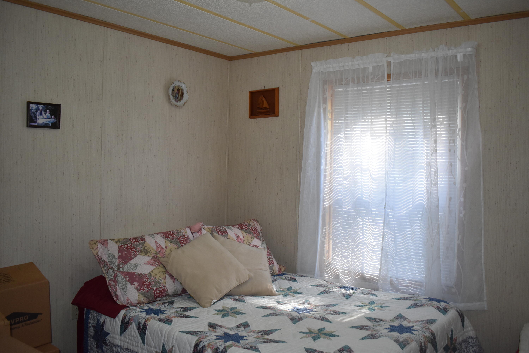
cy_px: 176
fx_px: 463
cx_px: 264
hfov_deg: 59.5
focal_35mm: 32
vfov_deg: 41.7
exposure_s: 1/200
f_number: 4.5
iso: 800
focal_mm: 21
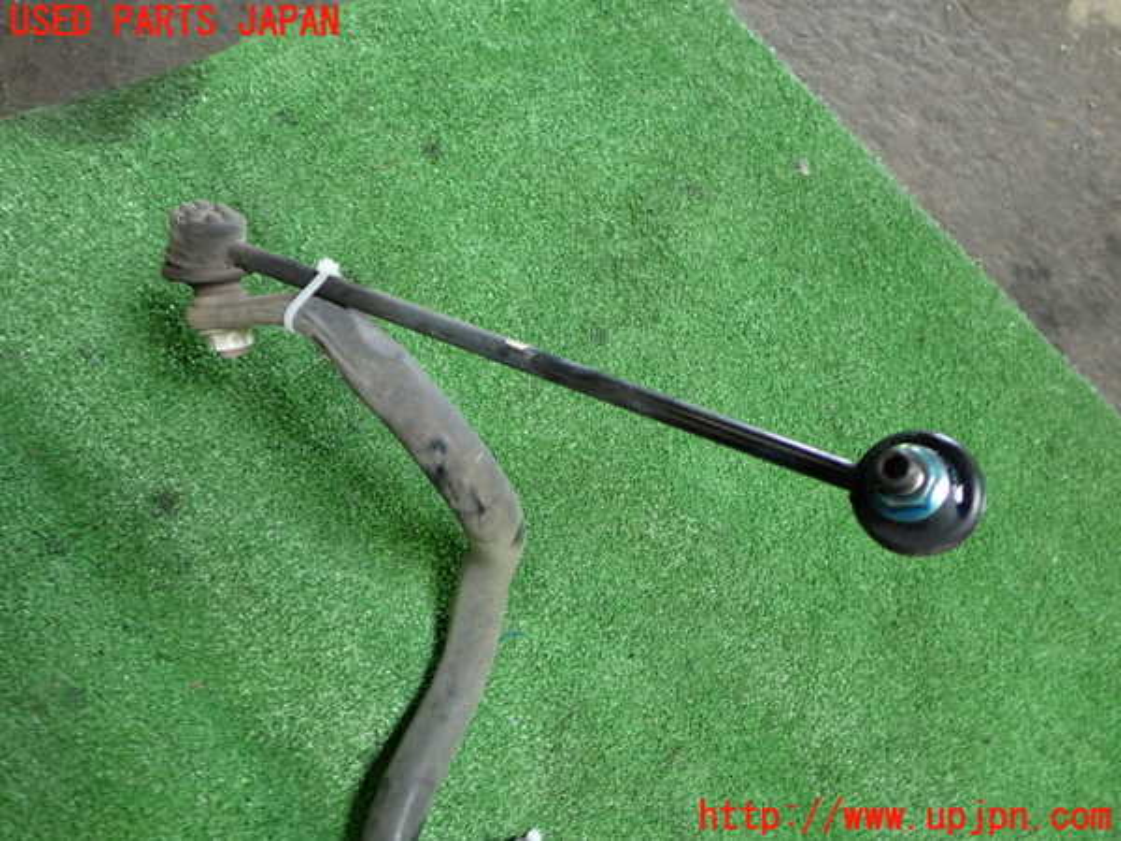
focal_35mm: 30
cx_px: 560
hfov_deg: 60.0
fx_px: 972
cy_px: 420
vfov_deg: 46.8
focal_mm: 5.4
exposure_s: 1/30
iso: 250
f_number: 2.3
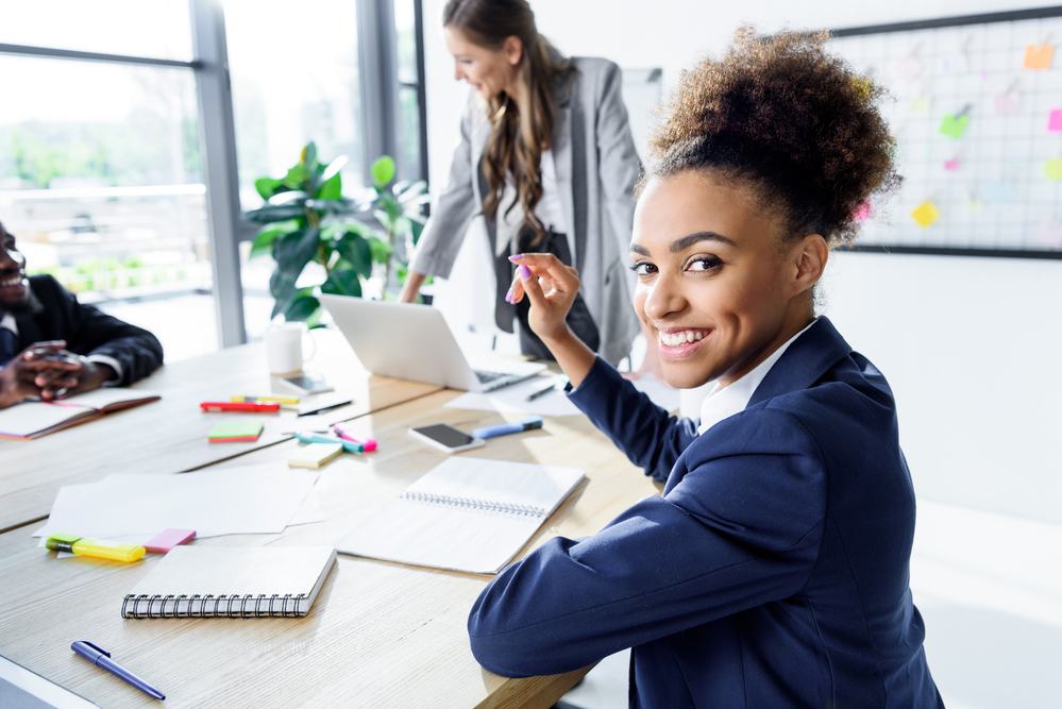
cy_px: 354
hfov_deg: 58.7
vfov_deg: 41.2
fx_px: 944
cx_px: 531
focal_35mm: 32
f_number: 4
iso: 160
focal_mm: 32
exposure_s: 1/200
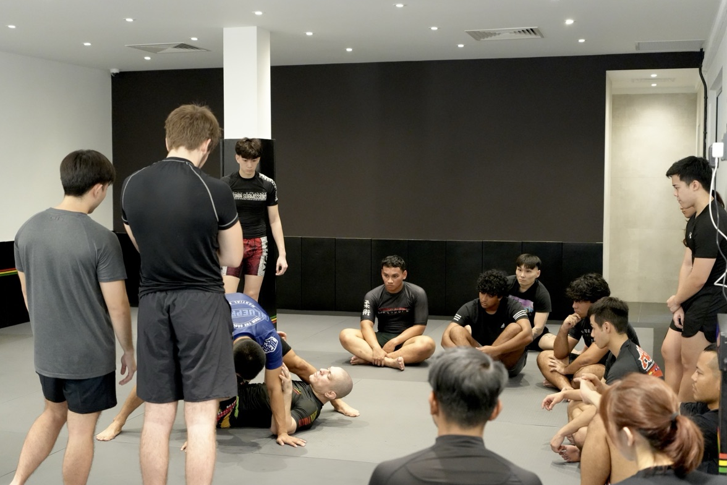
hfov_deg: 38.9
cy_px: 246
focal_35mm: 51
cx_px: 360
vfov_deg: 26.5
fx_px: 1030
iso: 8000
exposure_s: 1/160
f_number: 4
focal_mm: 50
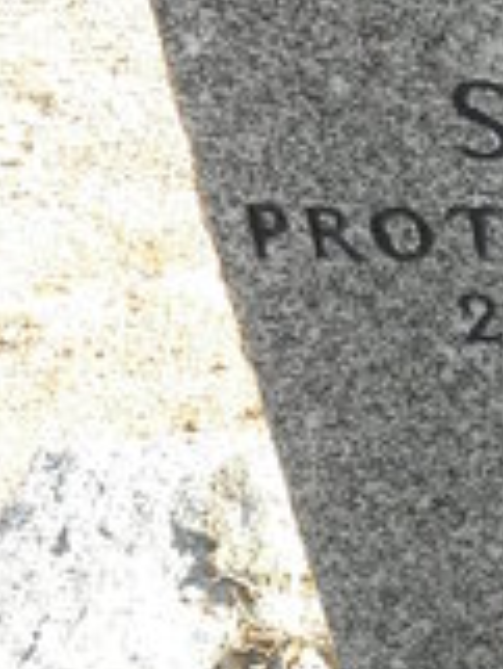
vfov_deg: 15.2
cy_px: 191
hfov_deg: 10.8
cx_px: 873
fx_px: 2496
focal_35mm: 129
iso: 64
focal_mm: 4.6
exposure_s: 1/60
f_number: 5.6
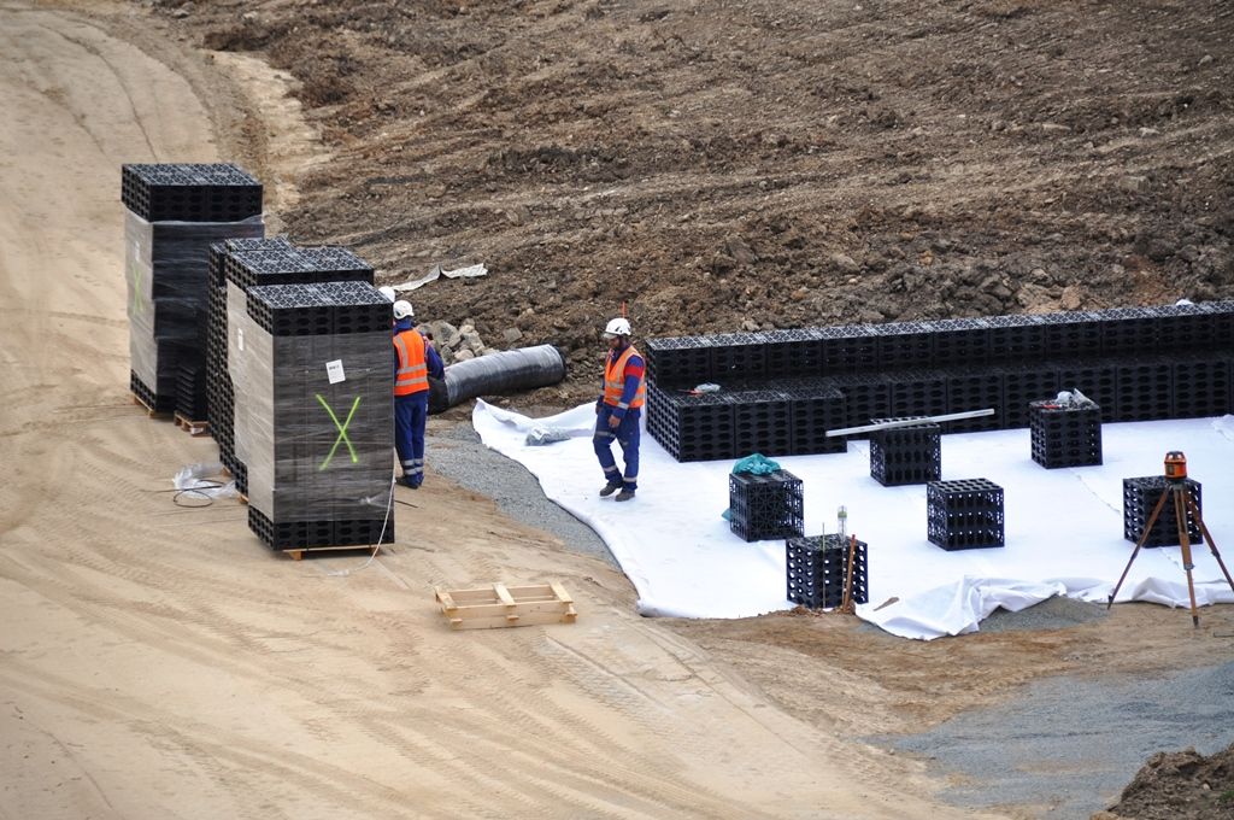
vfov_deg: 5.4
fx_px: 8730
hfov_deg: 8.1
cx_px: 617
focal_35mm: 255
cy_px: 410
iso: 400
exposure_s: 1/400
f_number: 5.6
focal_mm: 170
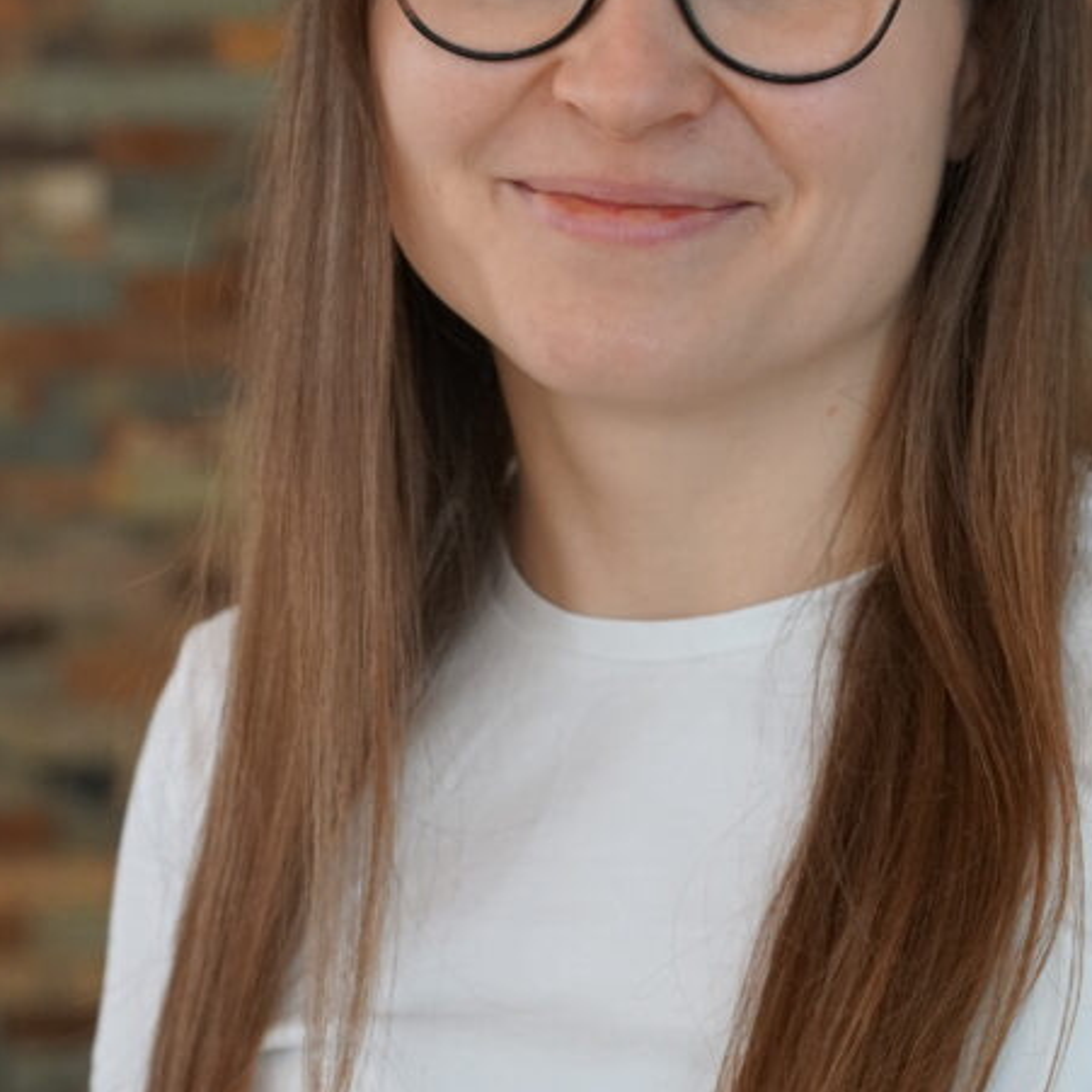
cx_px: 720
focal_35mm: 162
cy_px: 358
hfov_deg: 10.8
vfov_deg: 10.8
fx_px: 5782
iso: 1000
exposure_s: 1/160
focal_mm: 56
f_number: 4
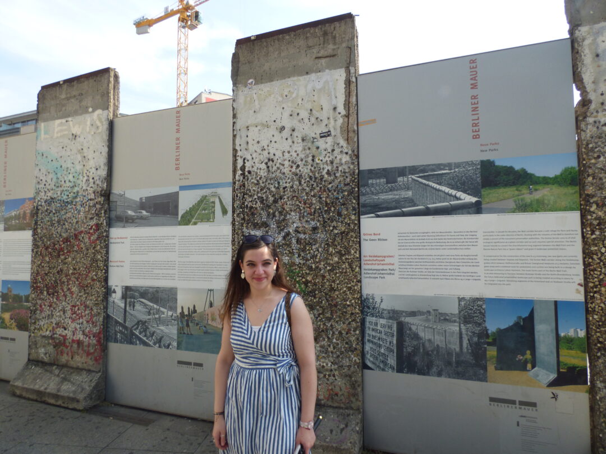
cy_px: 227
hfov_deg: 81.7
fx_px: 350
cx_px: 303
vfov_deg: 66.0
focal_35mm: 20
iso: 100
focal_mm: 3.58
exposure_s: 1/800
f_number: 2.8
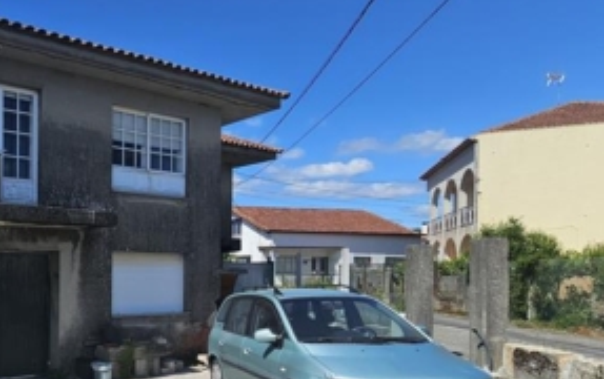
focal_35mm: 28
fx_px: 461
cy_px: 272
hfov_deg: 56.3
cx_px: 48
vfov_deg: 43.6
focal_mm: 2.2
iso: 50
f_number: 2.2
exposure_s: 1/2497
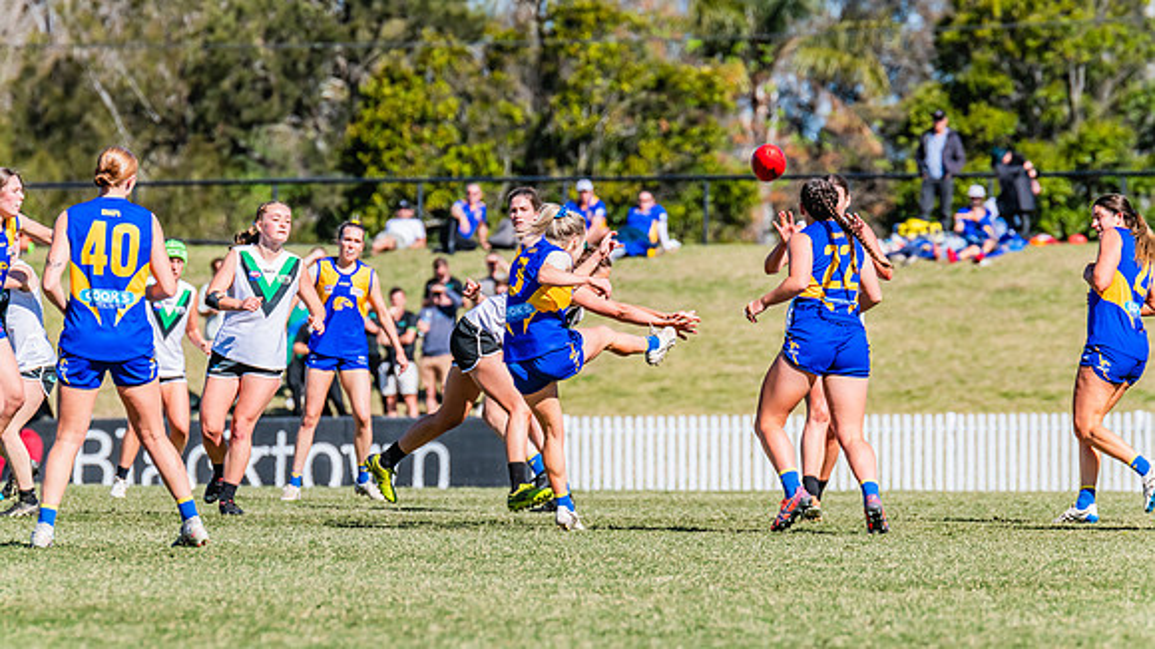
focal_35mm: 440
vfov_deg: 2.8
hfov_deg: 4.9
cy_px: 328
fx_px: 13471
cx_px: 578
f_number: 10
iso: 640
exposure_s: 1/1250
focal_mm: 420
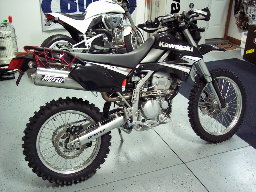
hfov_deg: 47.9
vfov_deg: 36.8
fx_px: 288
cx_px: 128
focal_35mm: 39
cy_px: 96
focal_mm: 8
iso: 200
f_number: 3.4
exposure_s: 1/8
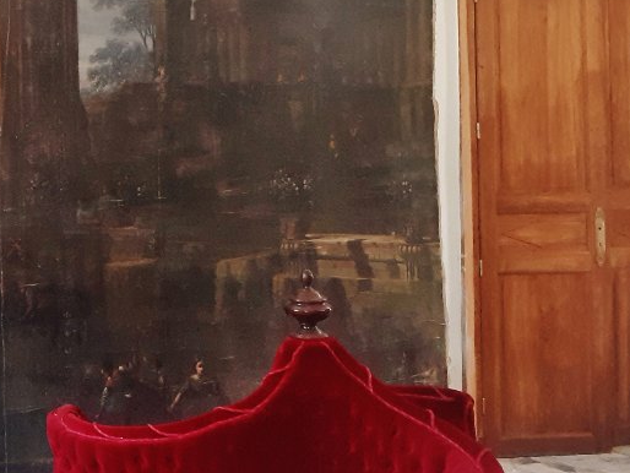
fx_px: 1147
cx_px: -48
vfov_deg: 23.1
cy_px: 124
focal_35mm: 63
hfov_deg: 28.2
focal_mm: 3.6
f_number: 1.9
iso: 160
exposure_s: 1/50
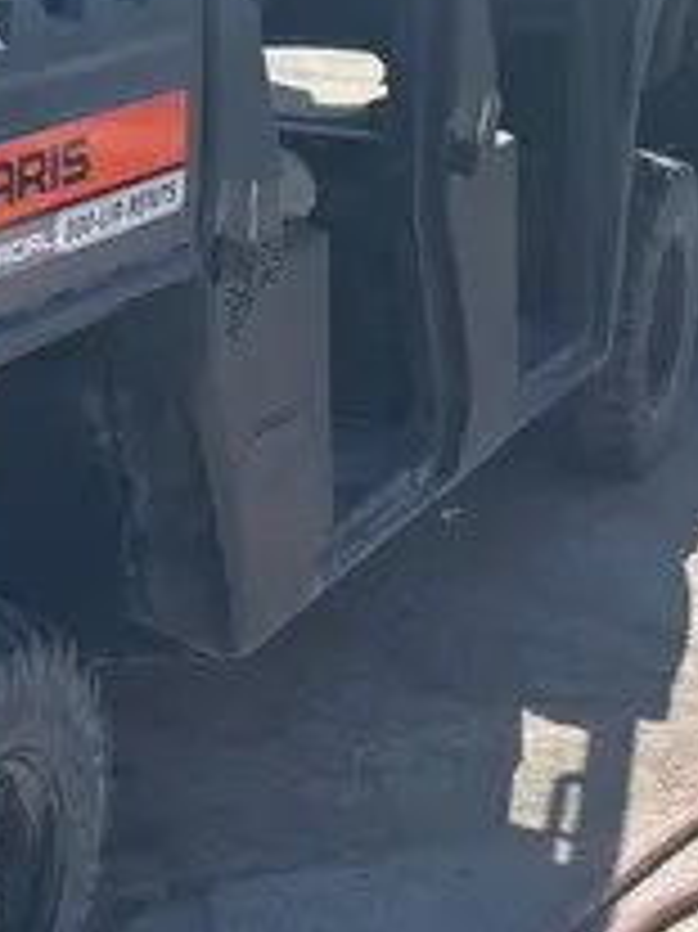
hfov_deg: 15.3
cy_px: 137
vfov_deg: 21.0
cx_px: -194
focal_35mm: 92
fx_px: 2476
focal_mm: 5.1
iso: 50
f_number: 1.6
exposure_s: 1/2268
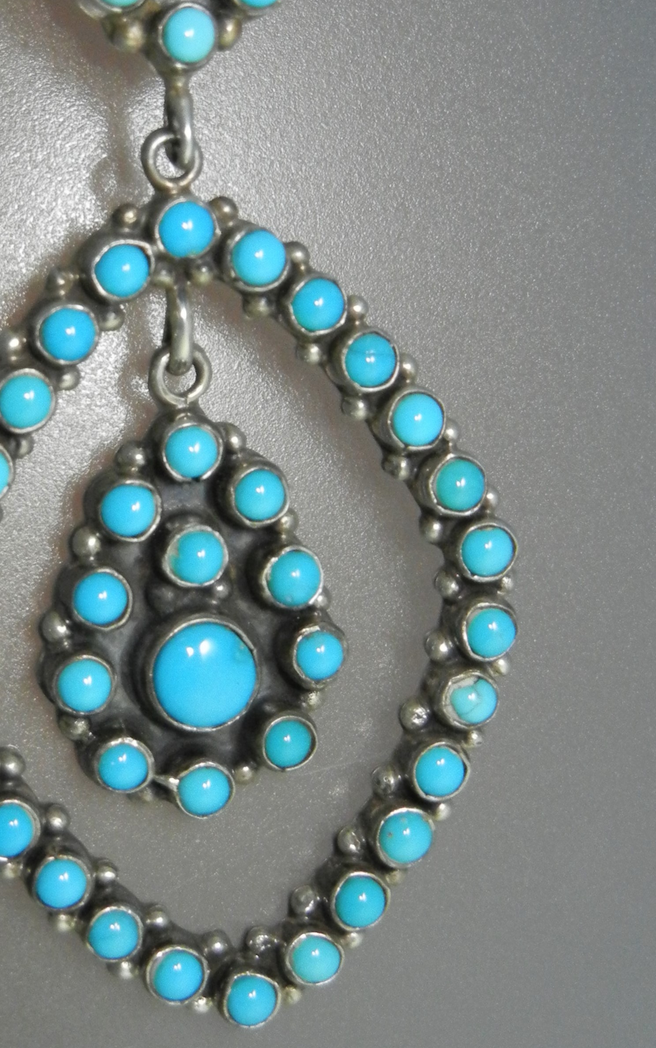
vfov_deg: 27.4
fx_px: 2145
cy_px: 386
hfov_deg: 17.3
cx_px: 187
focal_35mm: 75
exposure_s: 1/30
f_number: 7.6
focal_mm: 8.1
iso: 800
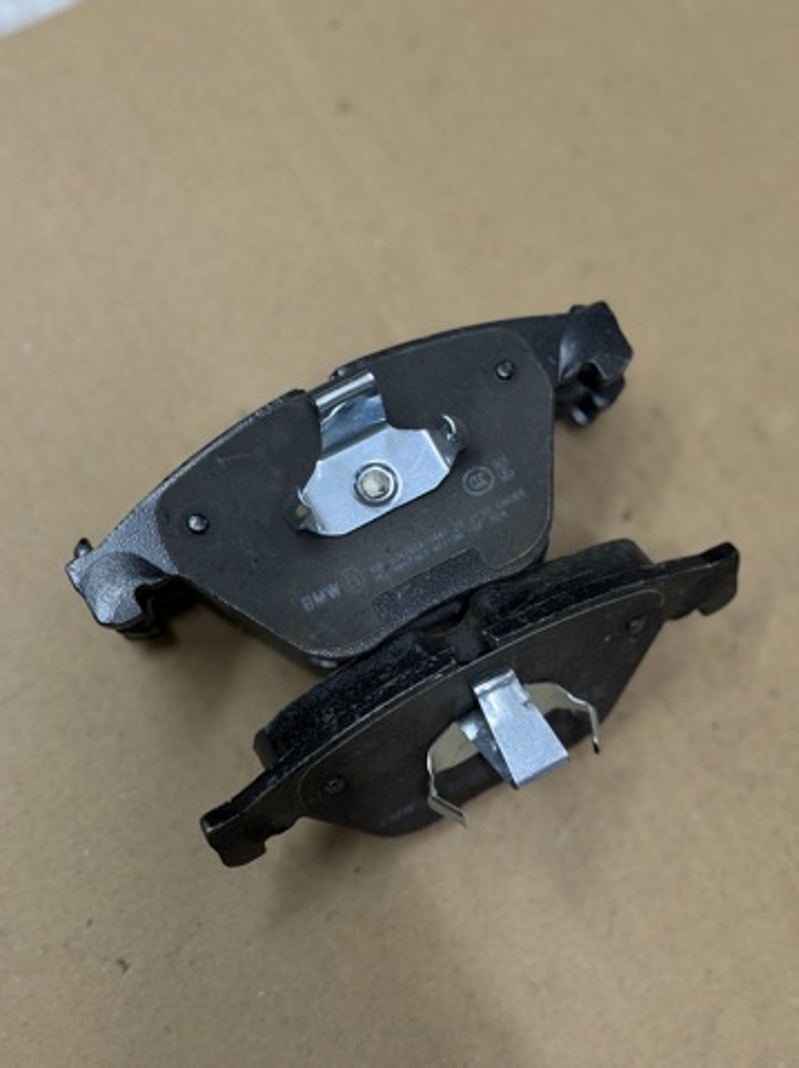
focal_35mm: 48
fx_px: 1480
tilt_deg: -74.1
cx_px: 400
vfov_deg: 39.7
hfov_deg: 30.2
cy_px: 534
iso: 320
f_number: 1.78
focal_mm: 6.76
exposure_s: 1/33
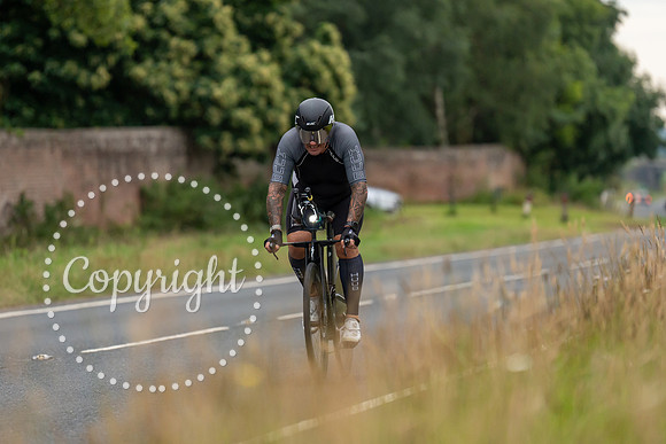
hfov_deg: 8.4
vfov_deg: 5.6
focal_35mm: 244
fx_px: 4522
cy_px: 193
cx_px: 293
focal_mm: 180
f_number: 2.8
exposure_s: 1/800
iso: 1000
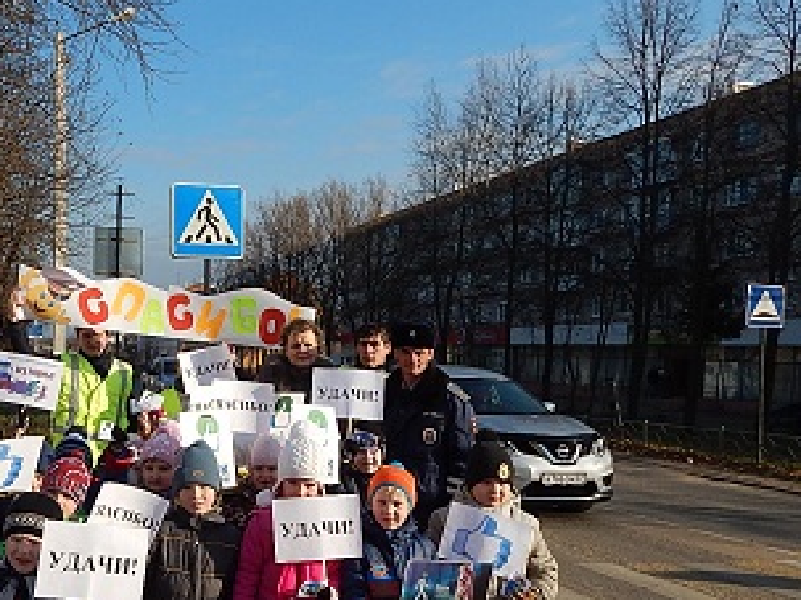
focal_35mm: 38
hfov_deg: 47.1
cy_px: 395
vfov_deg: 37.3
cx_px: 196
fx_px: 879
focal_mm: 4
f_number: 6
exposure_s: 1/500
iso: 125
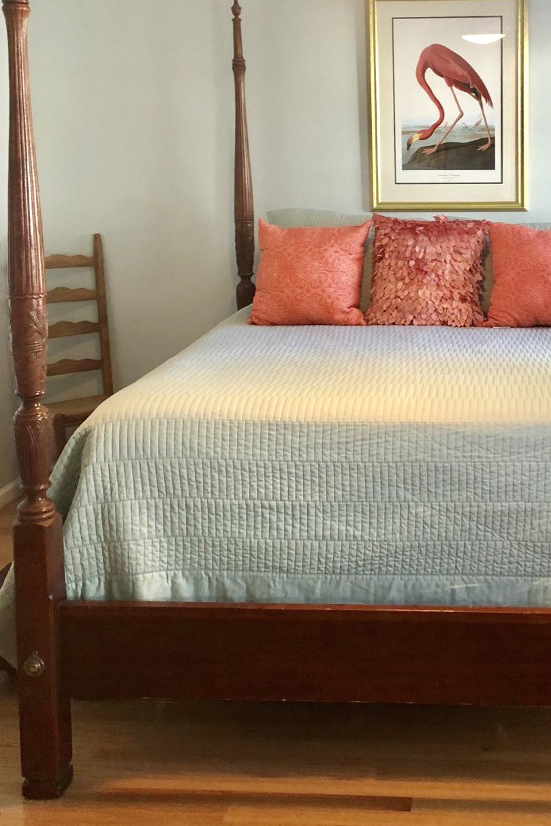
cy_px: 264
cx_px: 462
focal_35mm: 48
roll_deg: -0.4
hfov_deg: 27.4
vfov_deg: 40.5
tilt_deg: -5.3
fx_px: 1102
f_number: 1.8
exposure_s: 1/15
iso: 50
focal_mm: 3.99
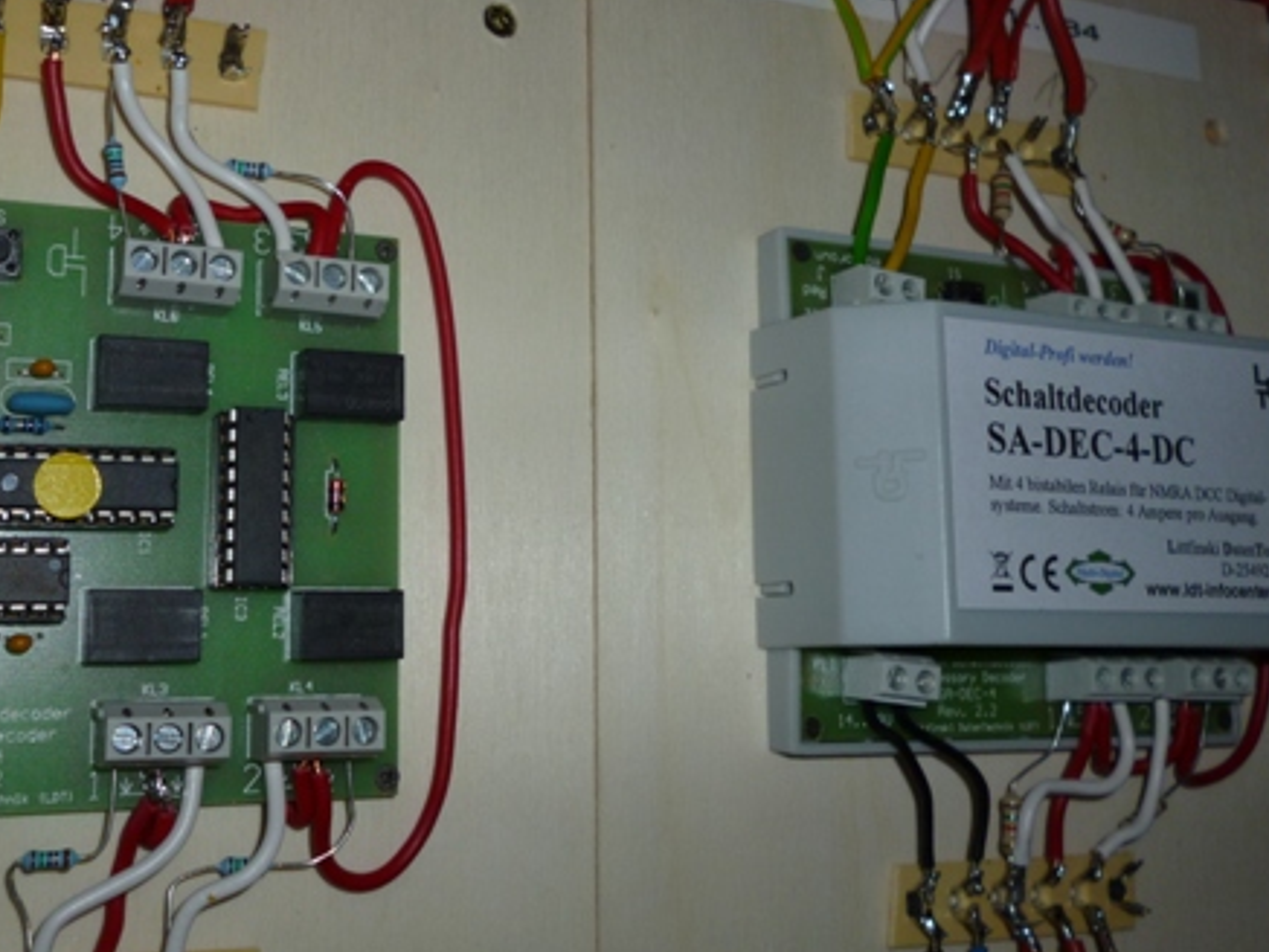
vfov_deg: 35.0
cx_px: 517
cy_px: 363
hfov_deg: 45.6
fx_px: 1503
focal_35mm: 41
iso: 100
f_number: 3.1
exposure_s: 1/60
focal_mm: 5
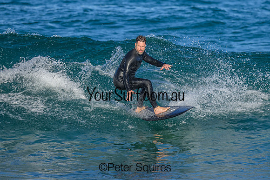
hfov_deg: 1.9
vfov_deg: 1.3
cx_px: 139
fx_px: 8242
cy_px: 71
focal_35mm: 1099
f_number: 8
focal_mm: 800
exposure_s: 1/2000
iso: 560
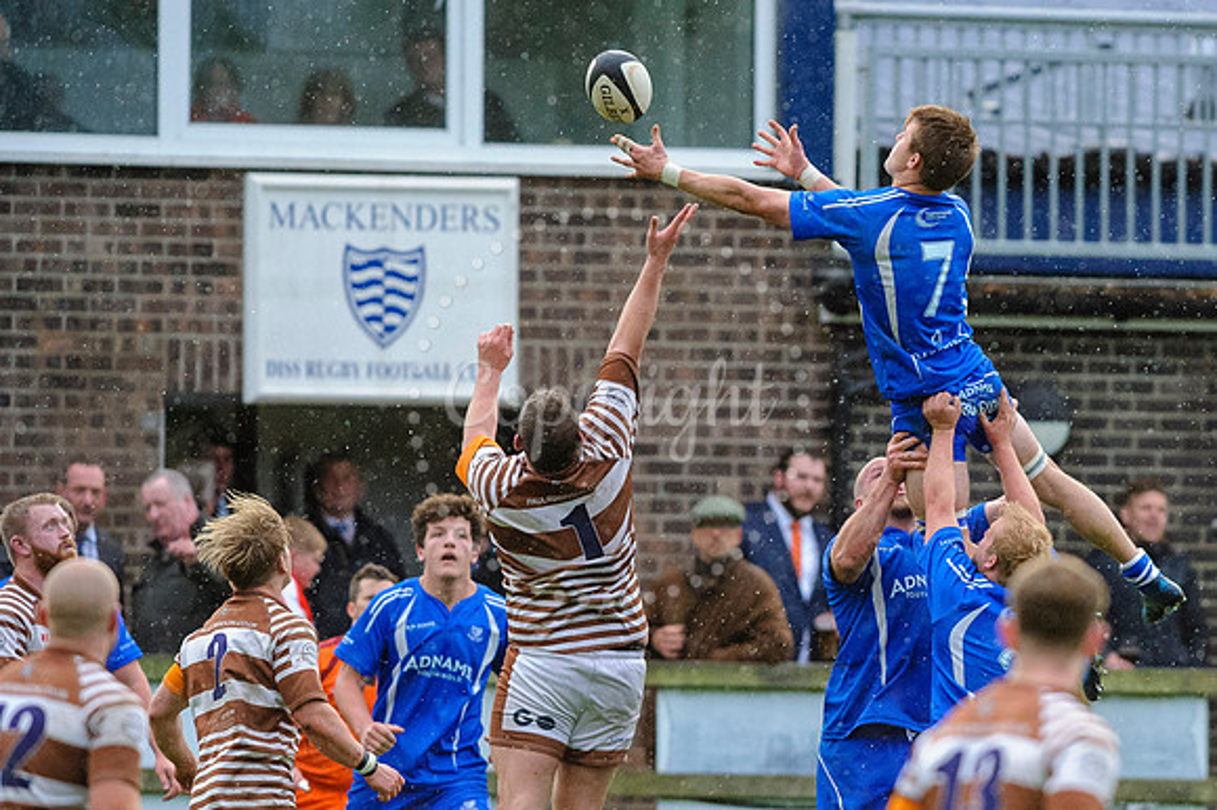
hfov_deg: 3.3
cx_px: 910
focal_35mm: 632
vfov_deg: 2.2
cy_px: 425
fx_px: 21350
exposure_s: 1/1500
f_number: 4.8
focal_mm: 420
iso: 6400
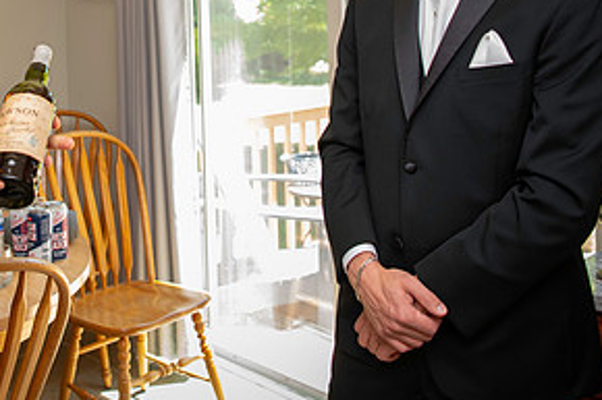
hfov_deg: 40.0
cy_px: 8
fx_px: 802
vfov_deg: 26.7
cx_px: 154
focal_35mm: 48
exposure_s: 1/125
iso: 640
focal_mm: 24
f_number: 2.8
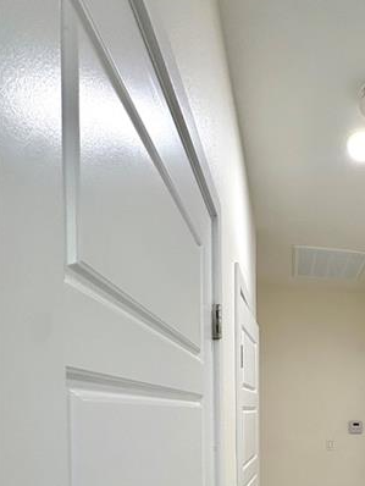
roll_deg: +0.0
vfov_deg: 57.8
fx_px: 379
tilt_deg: +0.5
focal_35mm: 27
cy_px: 420
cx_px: 347
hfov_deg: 45.2
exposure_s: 1/120
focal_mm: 2.22
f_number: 2.2
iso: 160
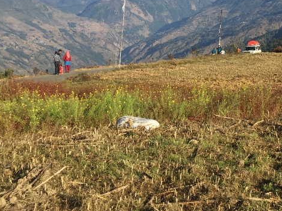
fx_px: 505
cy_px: 14
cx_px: 209
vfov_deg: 23.0
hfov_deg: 30.7
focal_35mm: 62
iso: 32
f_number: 2.2
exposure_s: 1/1464
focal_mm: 4.15
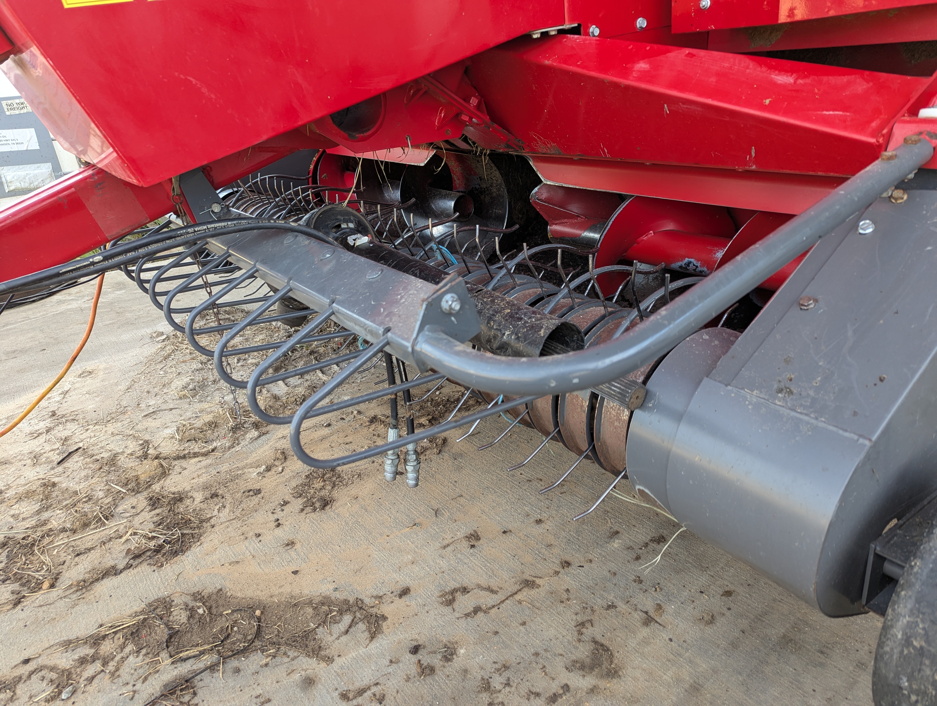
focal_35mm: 24
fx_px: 651
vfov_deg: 56.9
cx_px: 468
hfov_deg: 71.5
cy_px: 353
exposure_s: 1/203
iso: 56
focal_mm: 6.81
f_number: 1.85
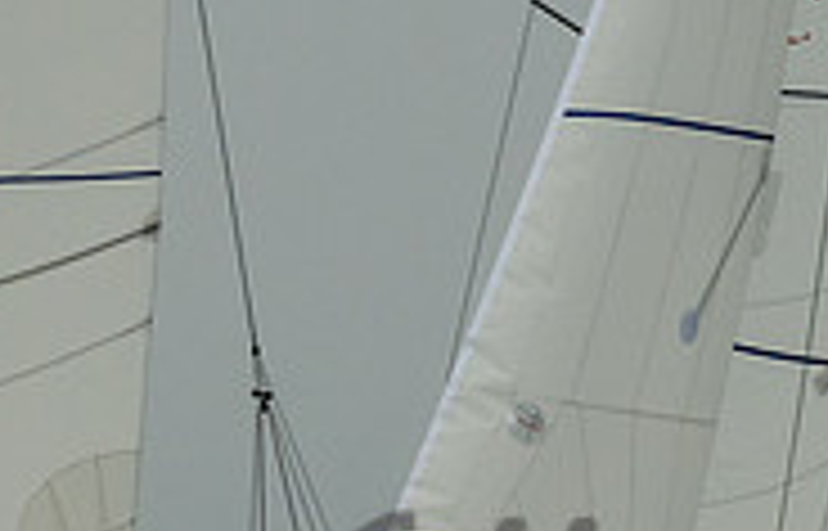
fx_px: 21778
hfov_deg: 2.2
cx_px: -69
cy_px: 318
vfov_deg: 1.4
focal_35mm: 958
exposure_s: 1/3200
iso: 800
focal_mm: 185
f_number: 9
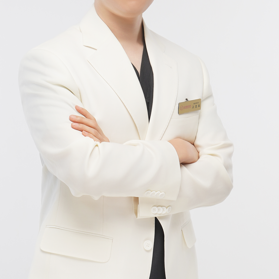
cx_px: 121
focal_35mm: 146
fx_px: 1331
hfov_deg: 12.0
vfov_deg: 12.0
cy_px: 123
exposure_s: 1/125
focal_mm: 57
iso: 100
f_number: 10
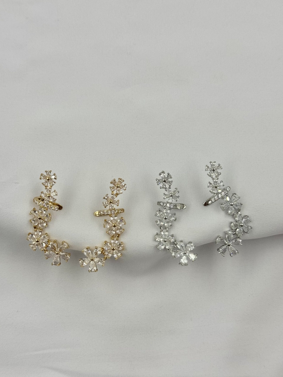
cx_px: 142
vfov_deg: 39.7
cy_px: 188
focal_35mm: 48
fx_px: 523
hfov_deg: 30.3
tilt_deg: -78.6
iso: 64
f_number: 1.78
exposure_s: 1/1059
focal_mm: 6.76
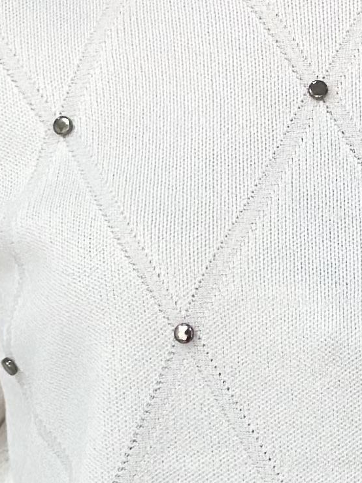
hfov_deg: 5.7
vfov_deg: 7.6
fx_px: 3654
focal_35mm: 262
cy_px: 200
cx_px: 386
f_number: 1.78
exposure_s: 1/111
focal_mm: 6.86
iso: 100
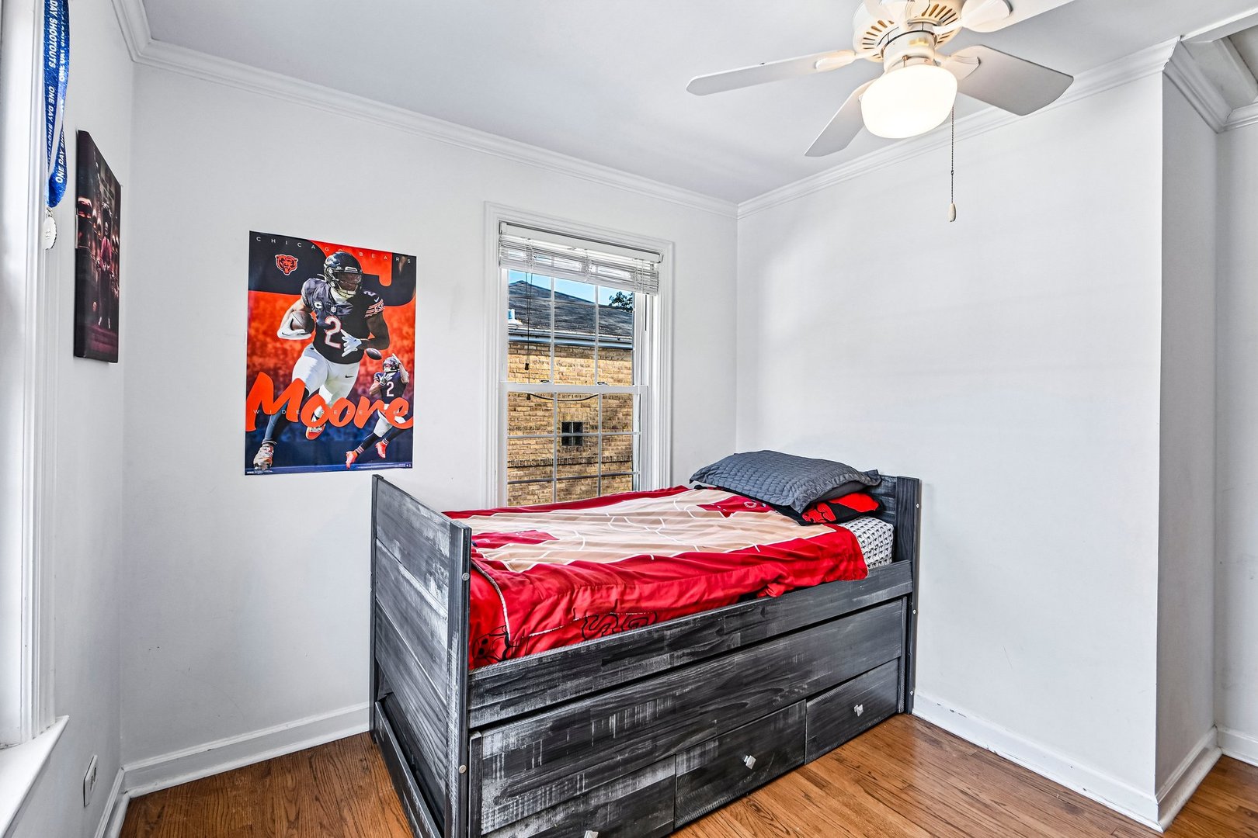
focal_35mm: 16
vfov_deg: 73.7
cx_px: 629
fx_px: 559
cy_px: 419
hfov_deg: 96.7
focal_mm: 16
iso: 400
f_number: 13
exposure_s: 1/25
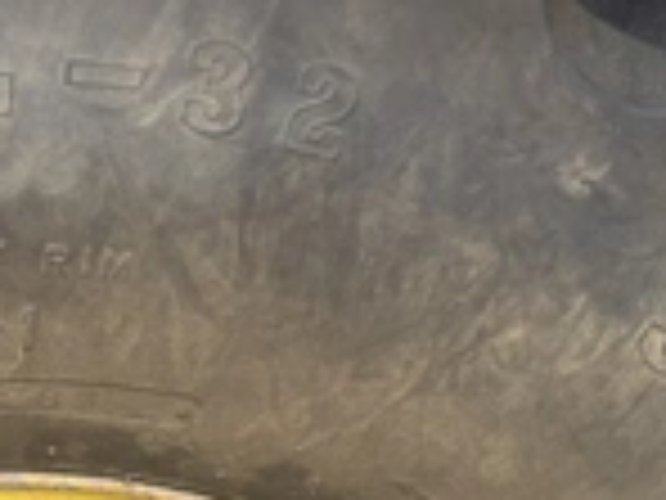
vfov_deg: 22.6
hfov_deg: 28.2
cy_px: 239
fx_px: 1251
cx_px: 14
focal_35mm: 65
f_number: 1.78
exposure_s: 1/412
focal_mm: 6.76
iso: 100
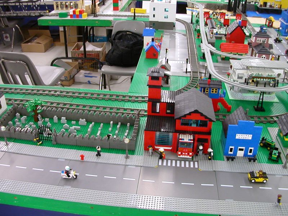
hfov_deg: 50.1
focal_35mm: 37
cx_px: 144
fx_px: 308
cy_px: 108
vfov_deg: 38.7
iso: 100
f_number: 2.7
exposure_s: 1/10.6
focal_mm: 5.6
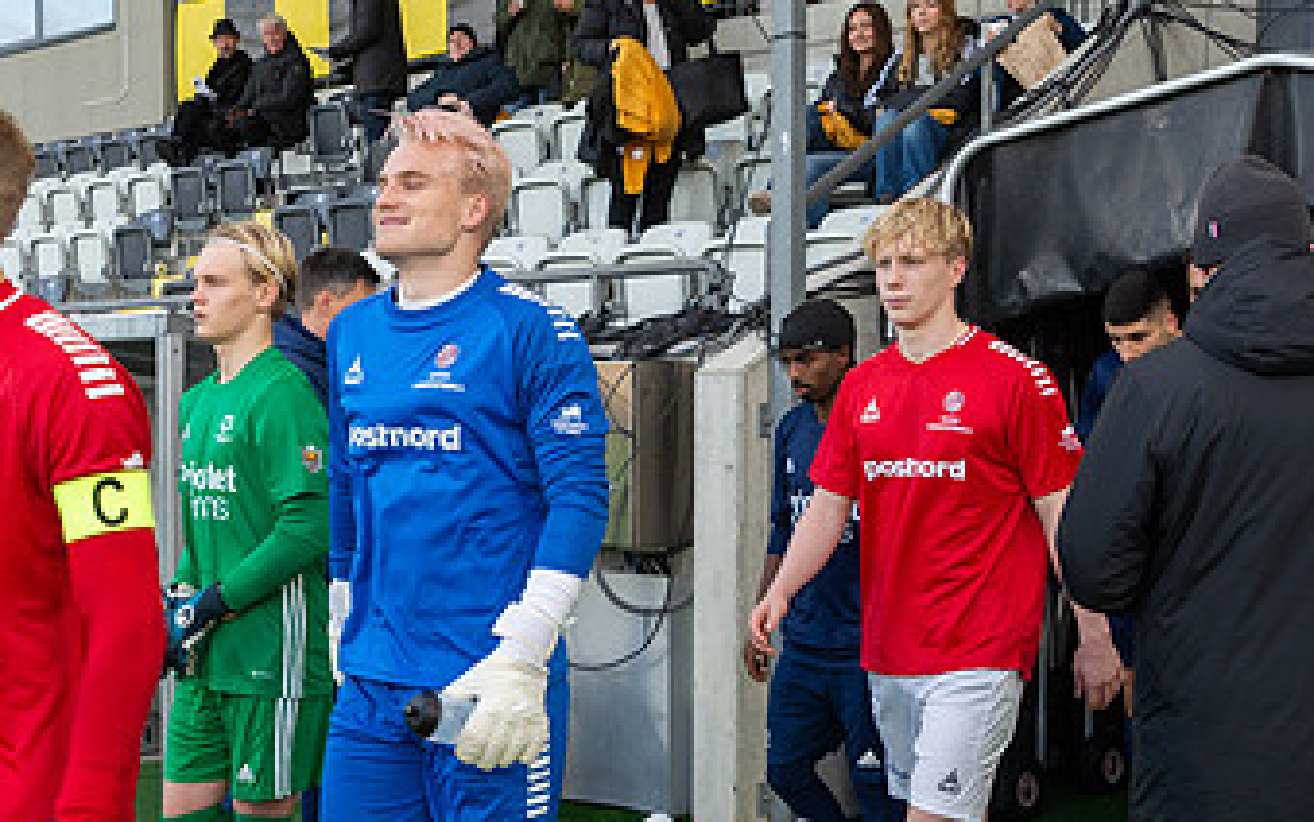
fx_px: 2185
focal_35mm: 61
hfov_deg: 33.2
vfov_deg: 21.2
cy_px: 545
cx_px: 430
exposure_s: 1/400
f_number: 5
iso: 1250
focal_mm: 35
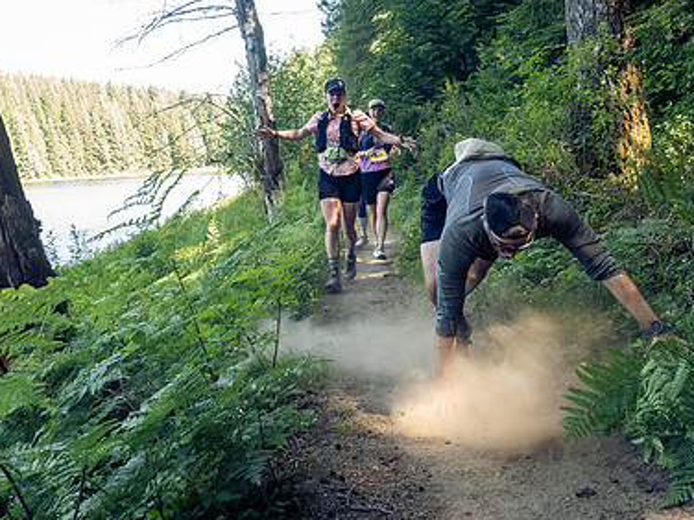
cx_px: 301
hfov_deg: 50.0
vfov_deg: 38.6
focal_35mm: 37
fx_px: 742
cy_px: 278
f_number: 2.8
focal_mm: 12
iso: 2500
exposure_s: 1/1000
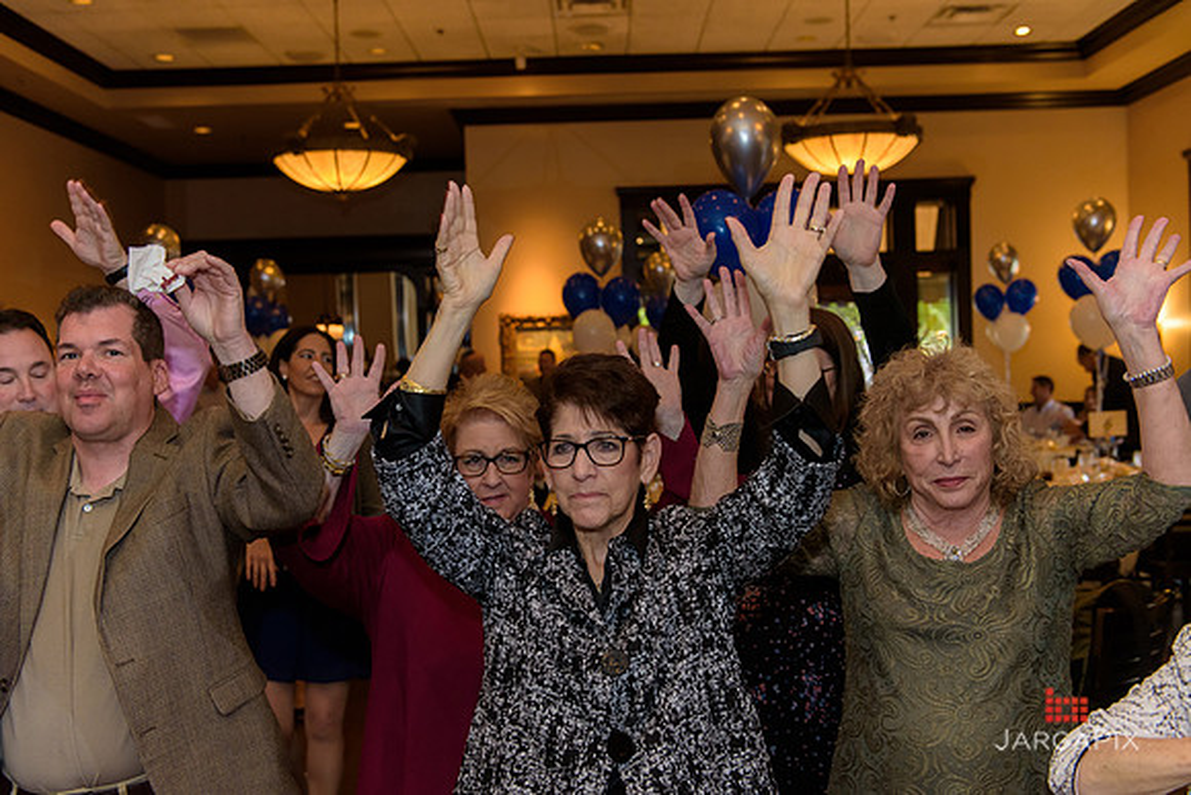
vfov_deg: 33.4
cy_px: 398
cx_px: 596
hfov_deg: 48.4
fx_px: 1324
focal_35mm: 40
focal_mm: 40
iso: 1600
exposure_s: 1/125
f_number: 3.2
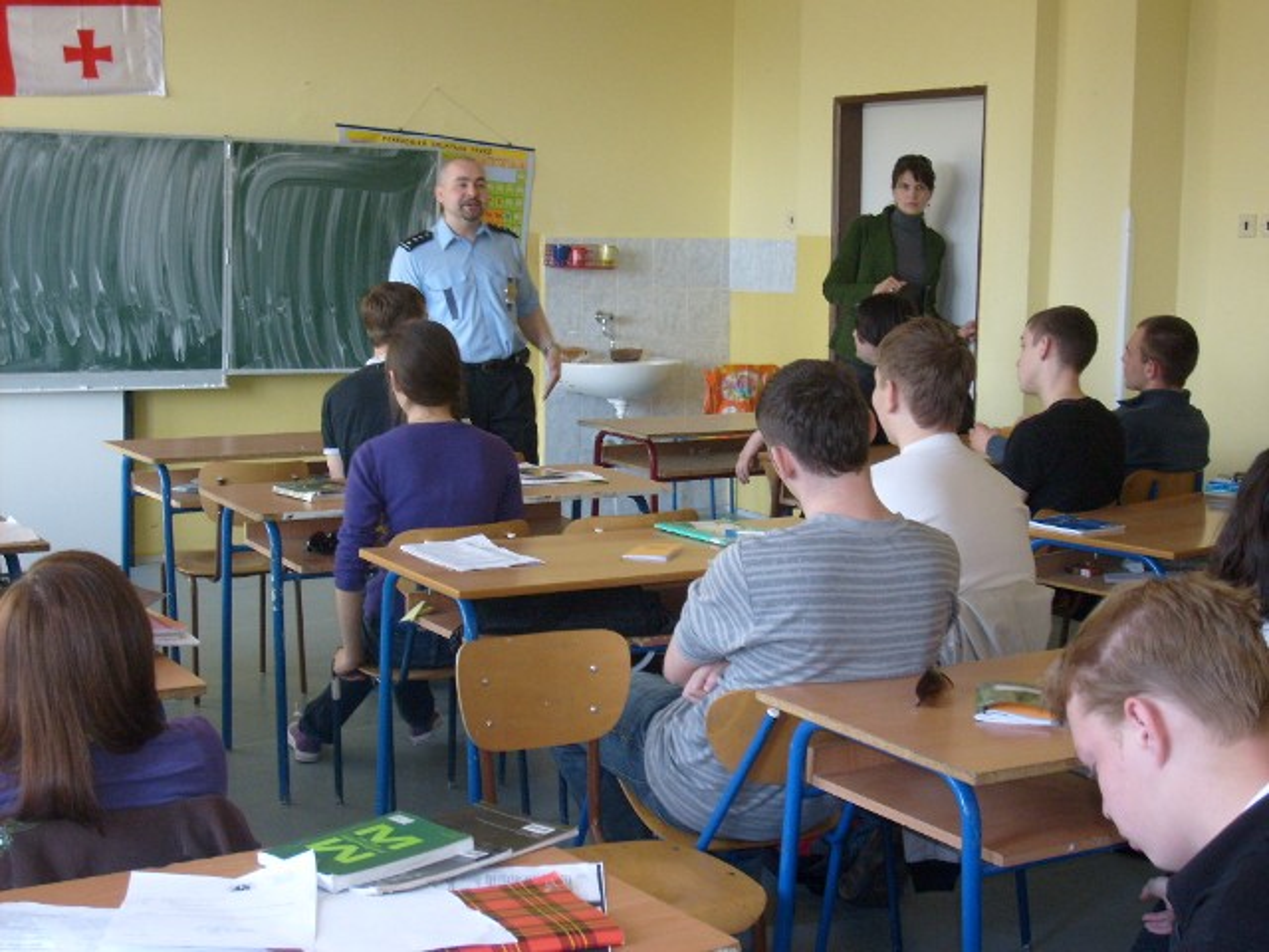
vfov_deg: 28.0
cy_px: 476
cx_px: 634
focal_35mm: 52
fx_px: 1906
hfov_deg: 36.8
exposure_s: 1/60
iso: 100
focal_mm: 8.7
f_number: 3.3
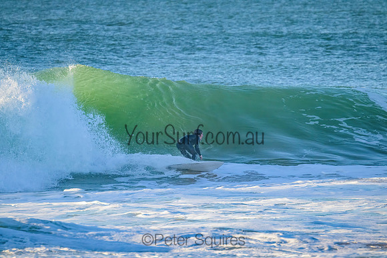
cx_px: 194
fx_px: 6774
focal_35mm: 630
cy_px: 129
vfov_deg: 2.2
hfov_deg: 3.3
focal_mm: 630
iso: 3200
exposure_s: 1/1600
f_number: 11
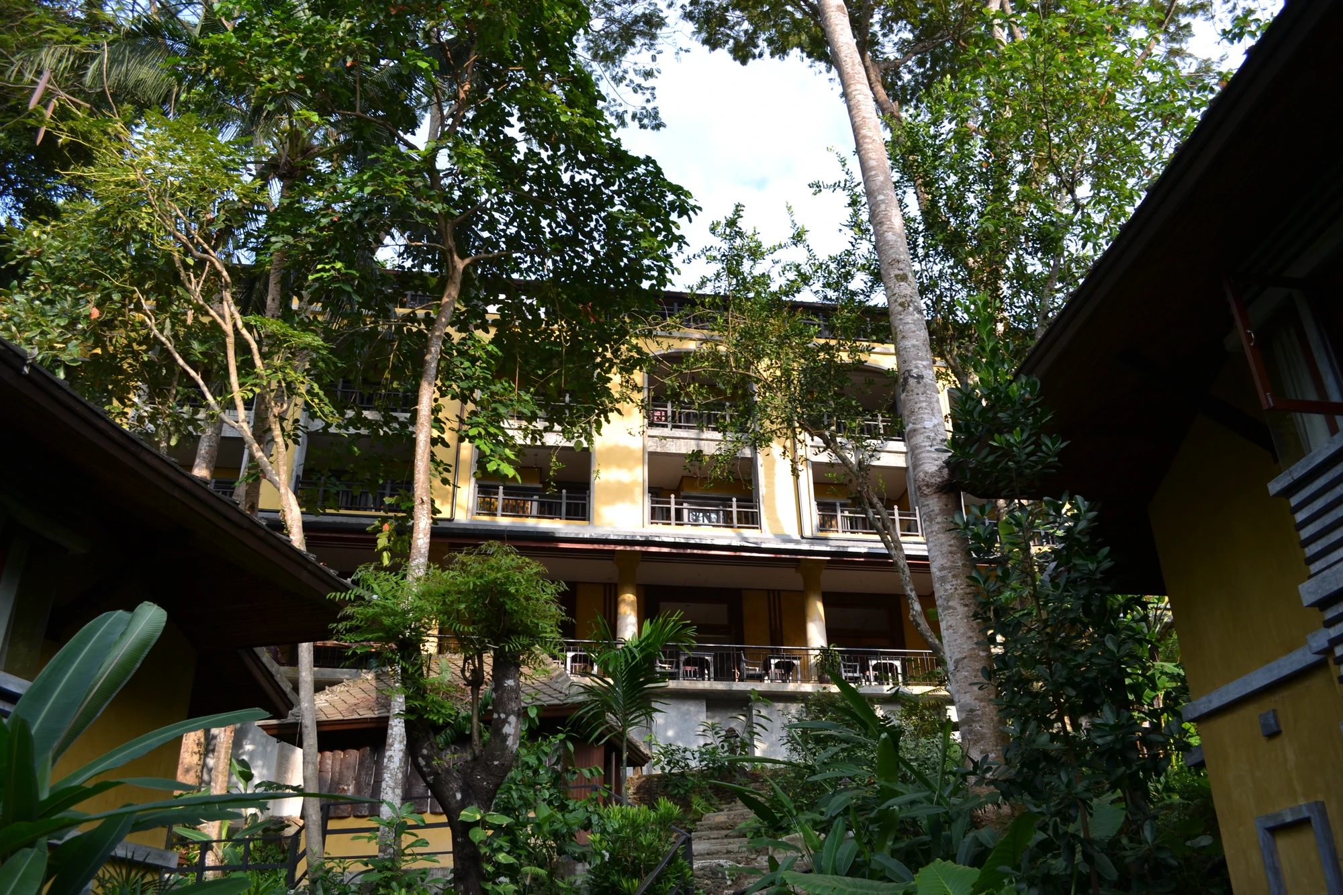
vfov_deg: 47.9
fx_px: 1007
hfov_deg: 67.4
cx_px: 672
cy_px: 448
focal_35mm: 27
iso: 100
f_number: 5.6
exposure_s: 1/125
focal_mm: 18
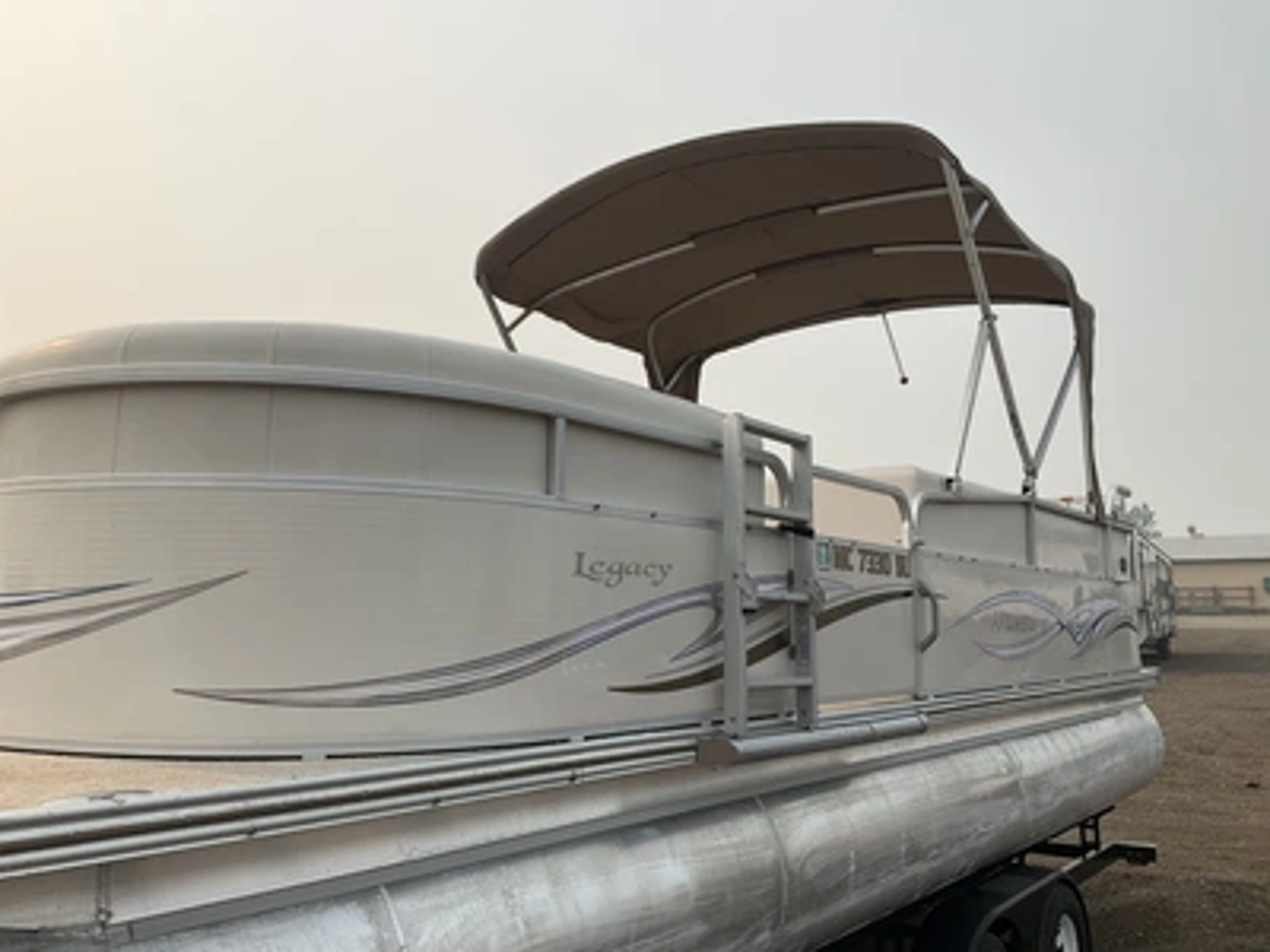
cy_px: 476
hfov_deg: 61.7
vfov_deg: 48.2
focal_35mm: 29
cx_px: 635
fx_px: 1064
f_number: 1.8
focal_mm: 3
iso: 25
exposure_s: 1/2320
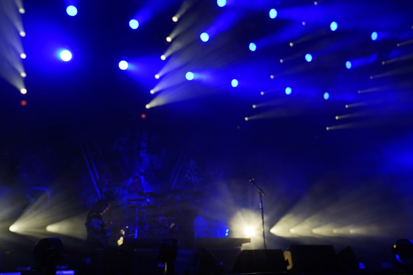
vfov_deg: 41.1
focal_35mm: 32
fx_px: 367
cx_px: 206
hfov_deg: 58.7
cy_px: 138
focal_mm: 32
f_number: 6.3
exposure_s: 1/100
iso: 100
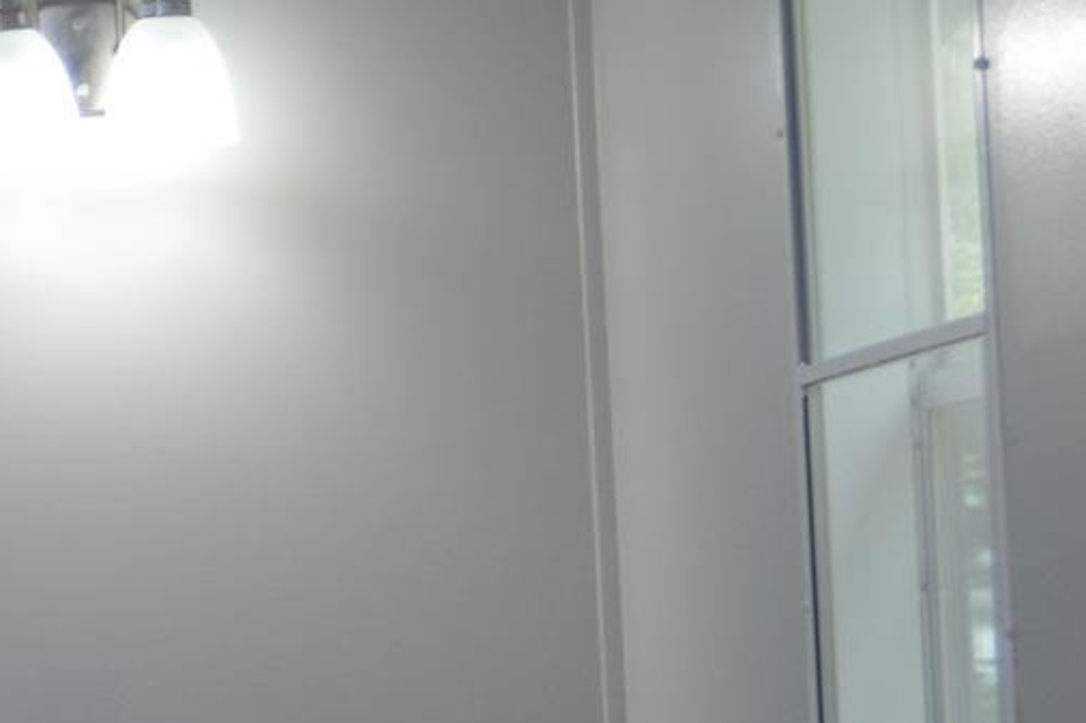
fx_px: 5488
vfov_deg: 7.5
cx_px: -659
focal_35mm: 182
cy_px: 567
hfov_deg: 10.8
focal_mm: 30
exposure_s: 1/60
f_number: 4.2
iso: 450
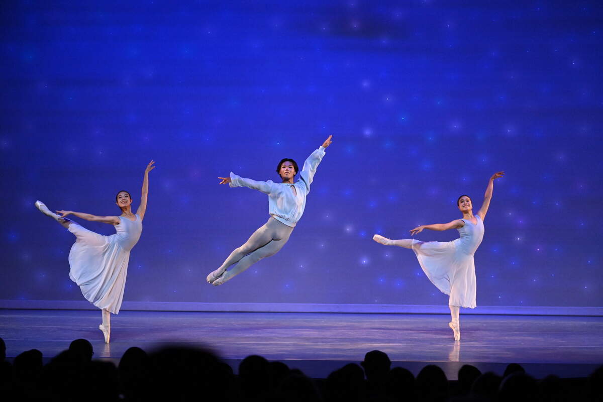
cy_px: 201
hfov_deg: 22.1
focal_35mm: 92
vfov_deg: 14.9
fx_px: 1541
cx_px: 302
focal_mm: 92
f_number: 2.8
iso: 6400
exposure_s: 1/1250
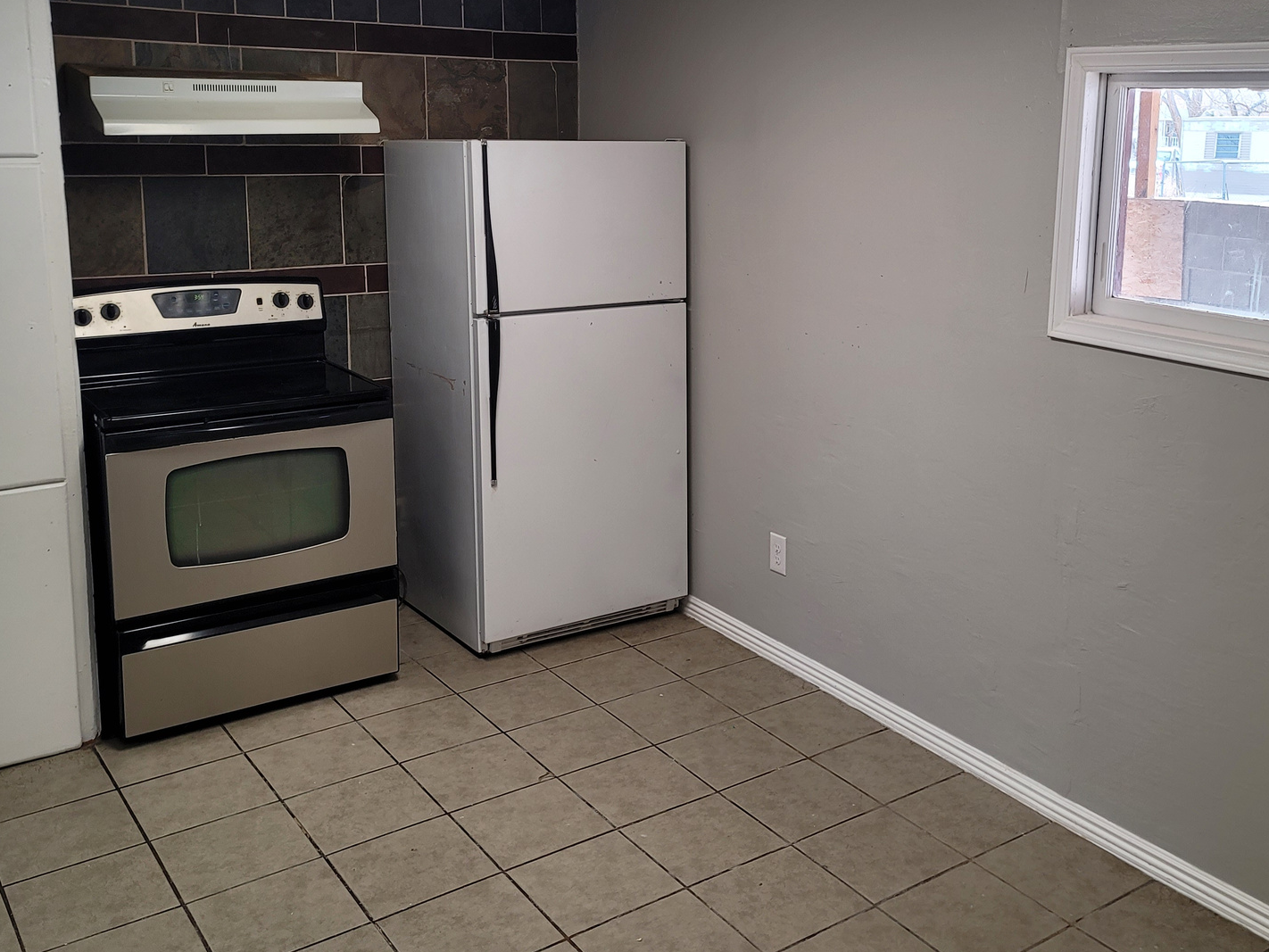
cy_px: 315
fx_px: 1320
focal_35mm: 36
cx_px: 756
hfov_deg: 51.0
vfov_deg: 39.2
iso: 125
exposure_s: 1/120
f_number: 1.8
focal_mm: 7
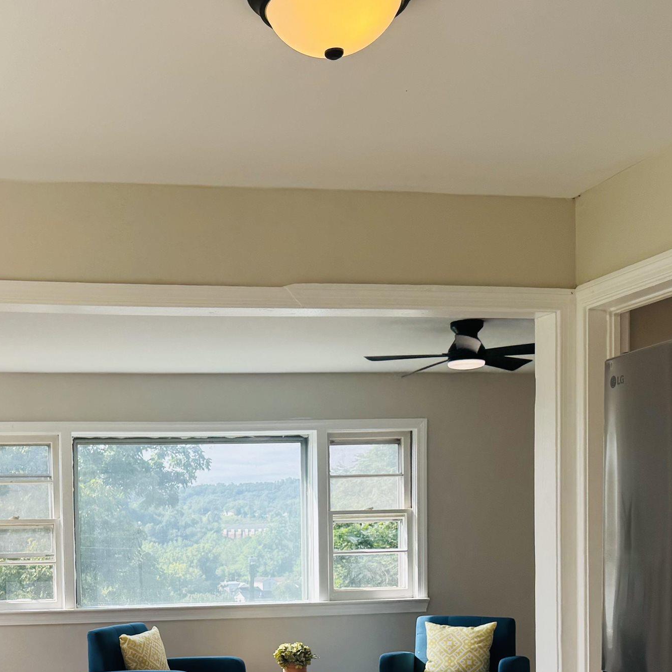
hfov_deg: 33.6
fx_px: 1076
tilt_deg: -2.6
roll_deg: +0.5
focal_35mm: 49
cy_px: 572
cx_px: 127
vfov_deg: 33.3
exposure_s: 1/853
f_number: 1.78
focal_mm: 6.76
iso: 80
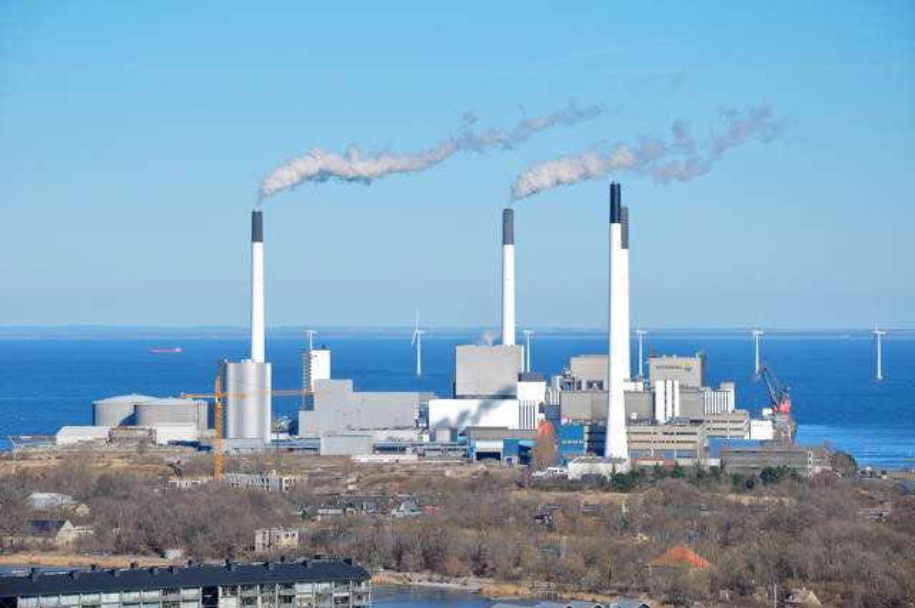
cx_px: 458
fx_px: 3998
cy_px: 304
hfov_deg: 13.1
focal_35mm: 158
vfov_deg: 8.7
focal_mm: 105
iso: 200
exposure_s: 1/400
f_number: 11
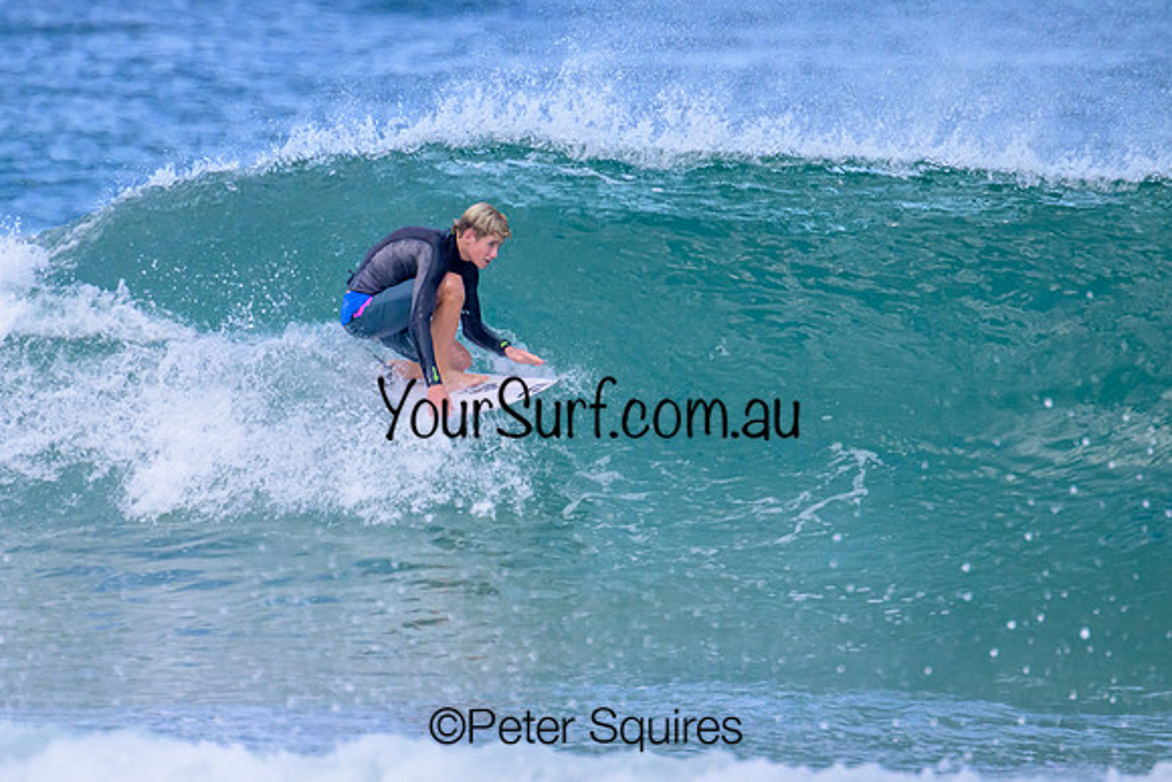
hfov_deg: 2.1
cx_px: 450
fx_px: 32114
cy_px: 402
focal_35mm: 986
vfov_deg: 1.4
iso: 2200
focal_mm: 800
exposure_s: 1/2000
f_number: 11
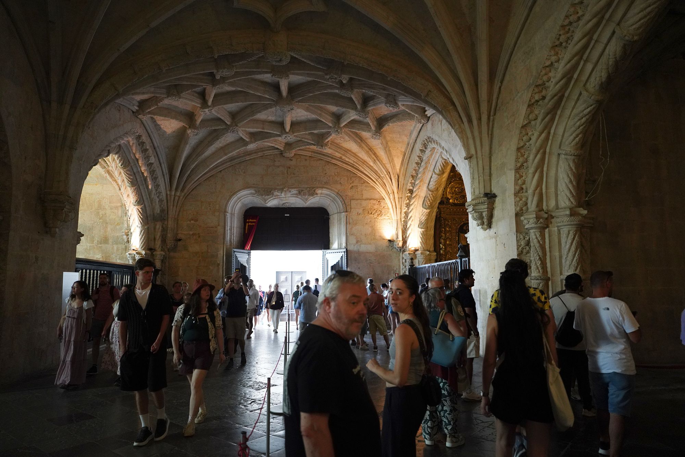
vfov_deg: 53.1
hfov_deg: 73.7
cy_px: 228
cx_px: 342
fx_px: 457
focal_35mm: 24
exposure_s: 1/80
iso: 3200
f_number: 2.8
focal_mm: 24
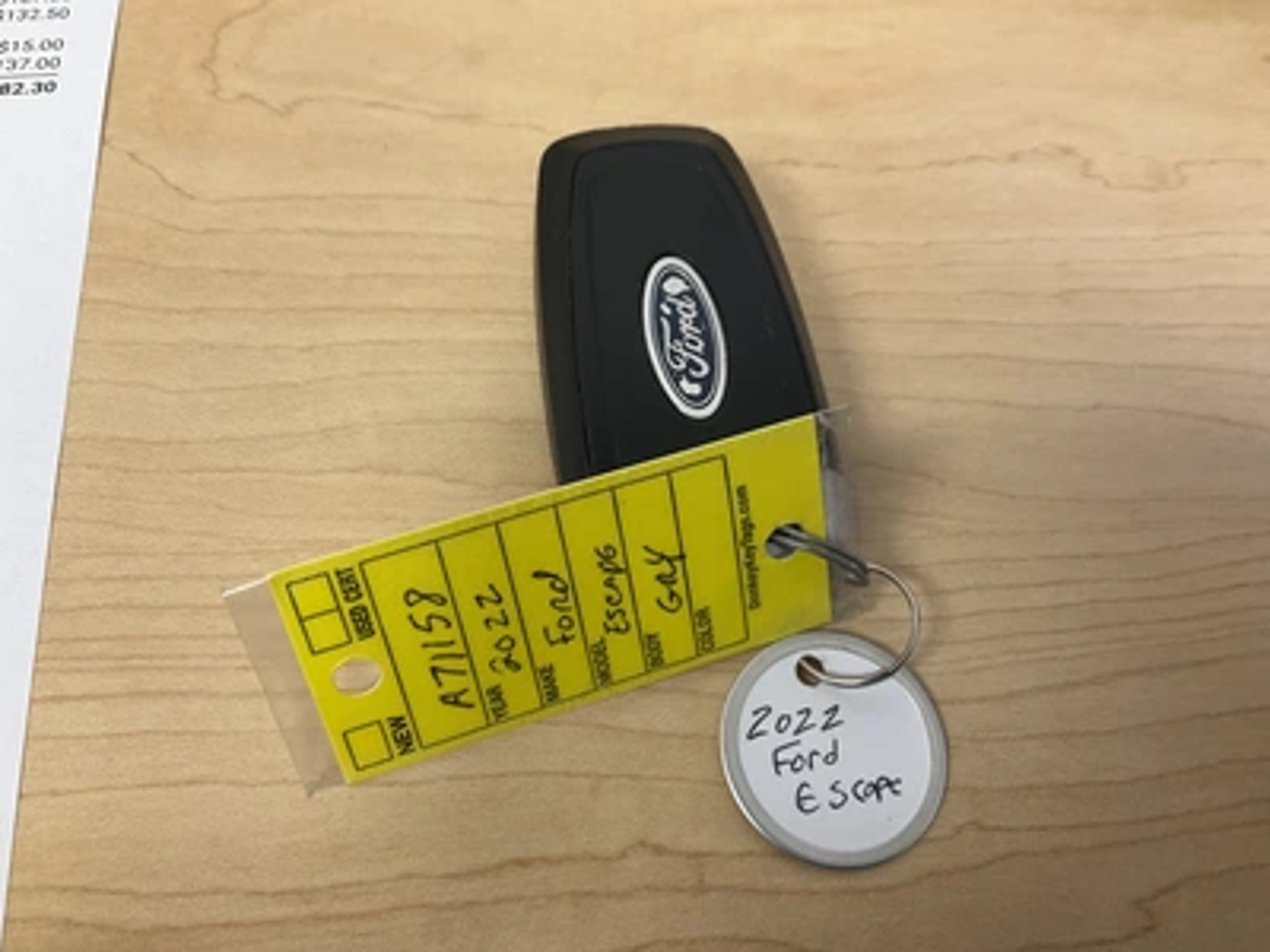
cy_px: 476
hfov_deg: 61.7
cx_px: 635
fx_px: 1064
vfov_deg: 48.2
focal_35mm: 29
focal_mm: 3
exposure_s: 1/60
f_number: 1.8
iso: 100
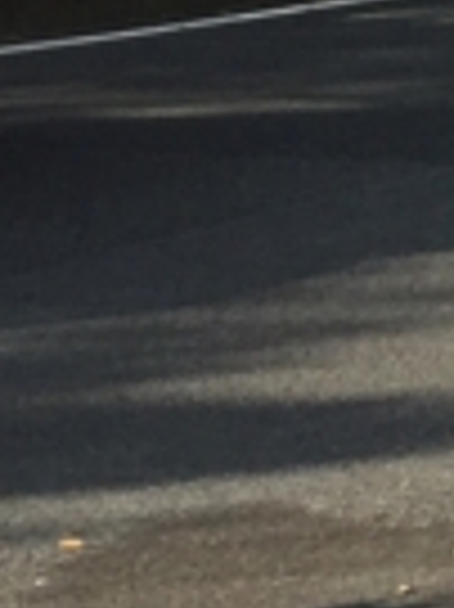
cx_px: 1411
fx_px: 3853
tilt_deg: +1.9
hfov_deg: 6.2
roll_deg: -1.6
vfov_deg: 8.8
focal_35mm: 220
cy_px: -351
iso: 32
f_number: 2.2
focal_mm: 4.15
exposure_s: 1/1099
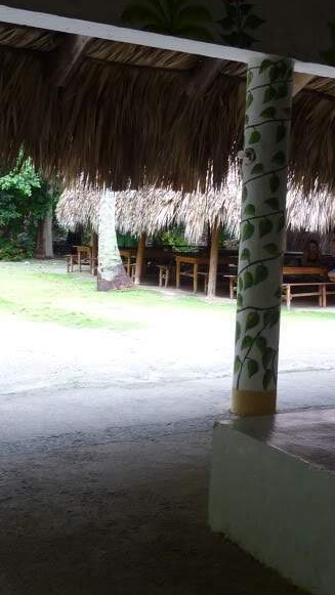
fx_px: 758
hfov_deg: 24.9
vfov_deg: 42.8
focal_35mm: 48
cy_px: 265
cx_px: 197
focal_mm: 4.1
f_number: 3.3
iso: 80
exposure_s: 1/40
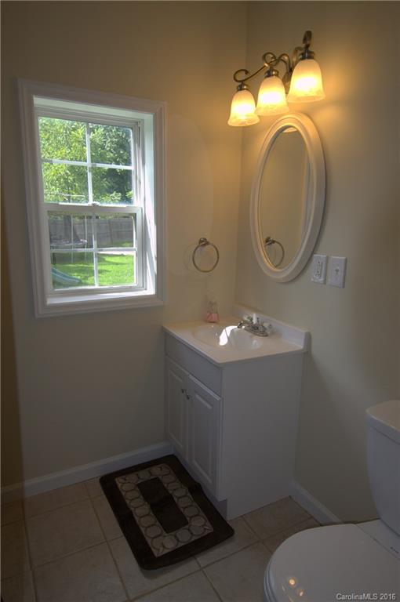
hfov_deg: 36.8
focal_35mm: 36
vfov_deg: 53.2
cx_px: 200
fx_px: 602
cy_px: 301
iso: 100
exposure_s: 1/125
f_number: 4
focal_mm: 24
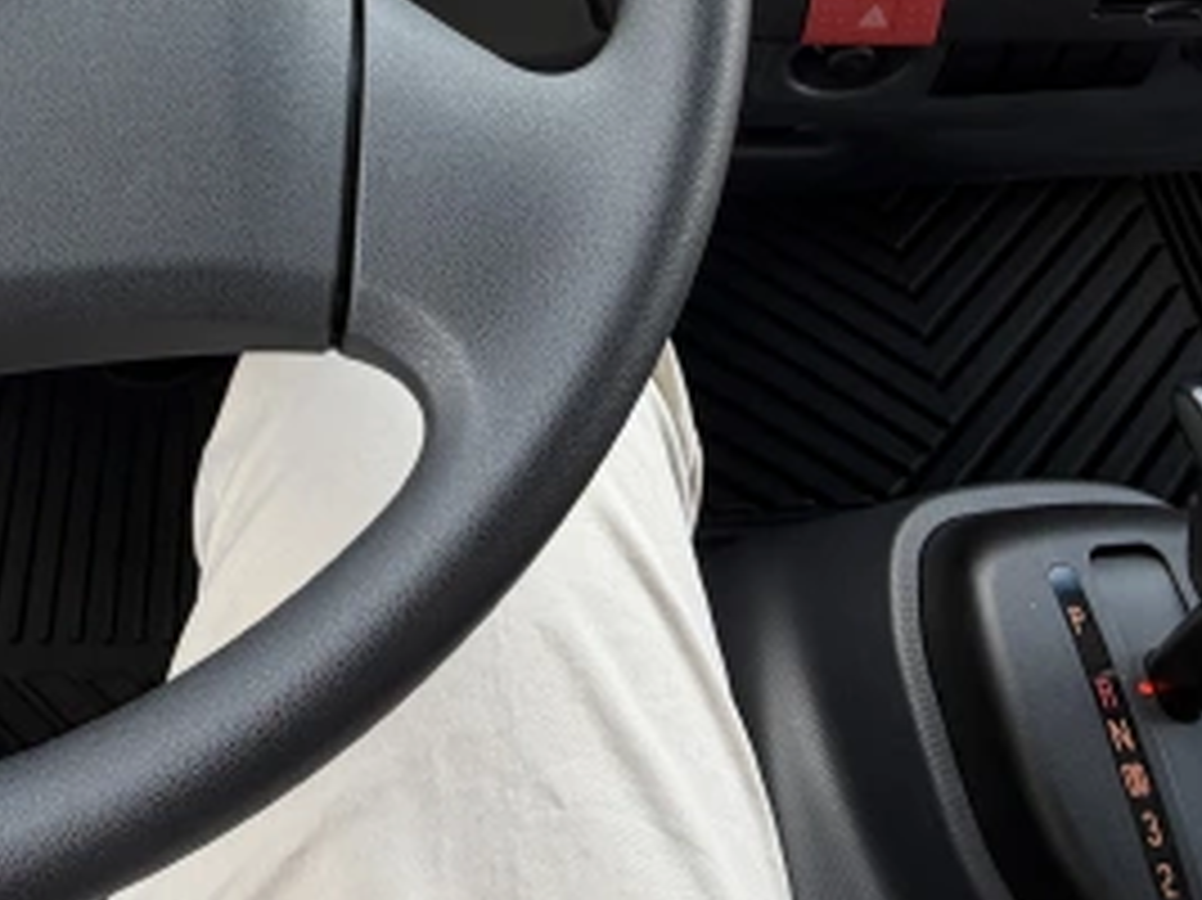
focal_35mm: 42
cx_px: 387
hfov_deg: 44.1
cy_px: -36
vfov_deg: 31.3
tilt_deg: -46.7
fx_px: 1458
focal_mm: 2.22
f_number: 2.2
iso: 64
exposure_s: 1/121
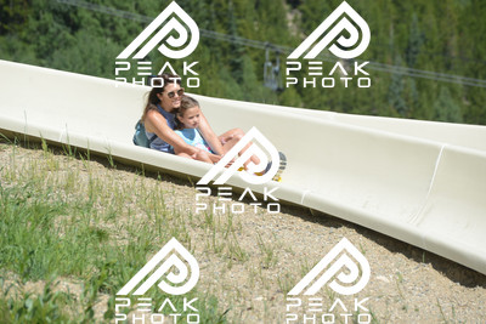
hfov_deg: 10.5
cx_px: 243
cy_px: 162
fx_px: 2633
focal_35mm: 195
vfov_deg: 7.0
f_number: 6.3
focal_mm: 195
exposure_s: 1/640
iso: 200
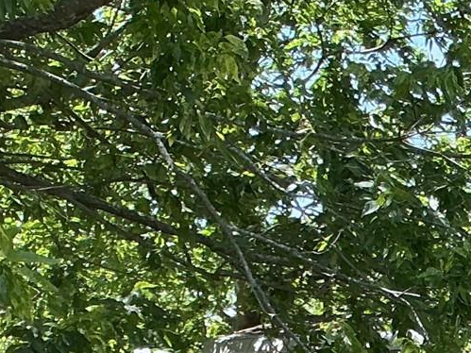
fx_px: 1619
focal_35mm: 119
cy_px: 647
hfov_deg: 13.8
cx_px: 962
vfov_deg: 11.5
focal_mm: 3
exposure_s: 1/360
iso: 25
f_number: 1.8
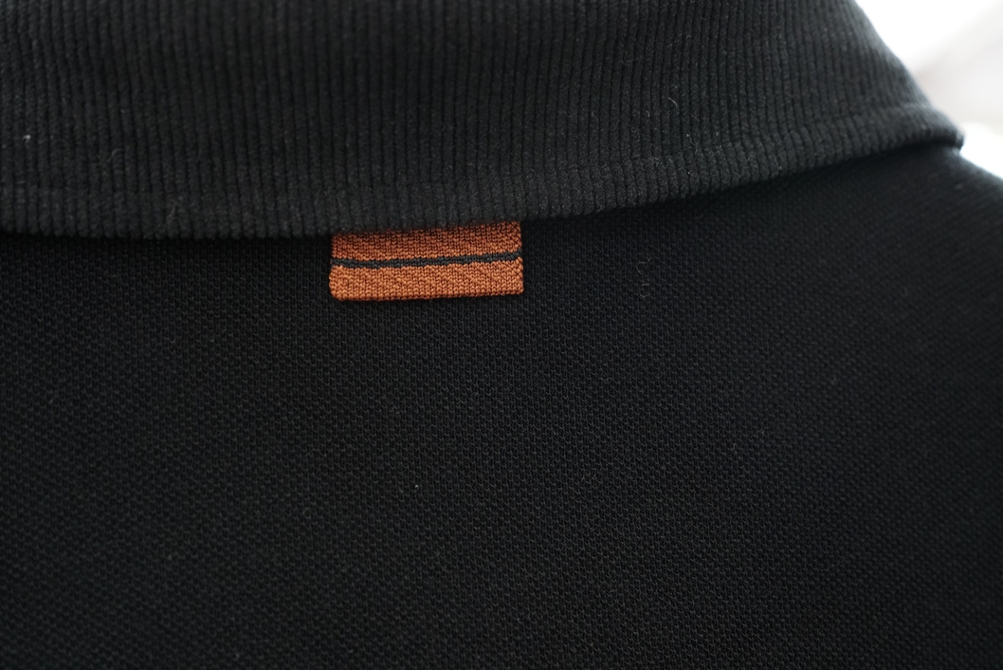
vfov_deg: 26.7
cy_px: 334
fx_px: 1408
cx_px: 502
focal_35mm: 51
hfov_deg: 39.2
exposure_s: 1/125
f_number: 4
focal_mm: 33
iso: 1600
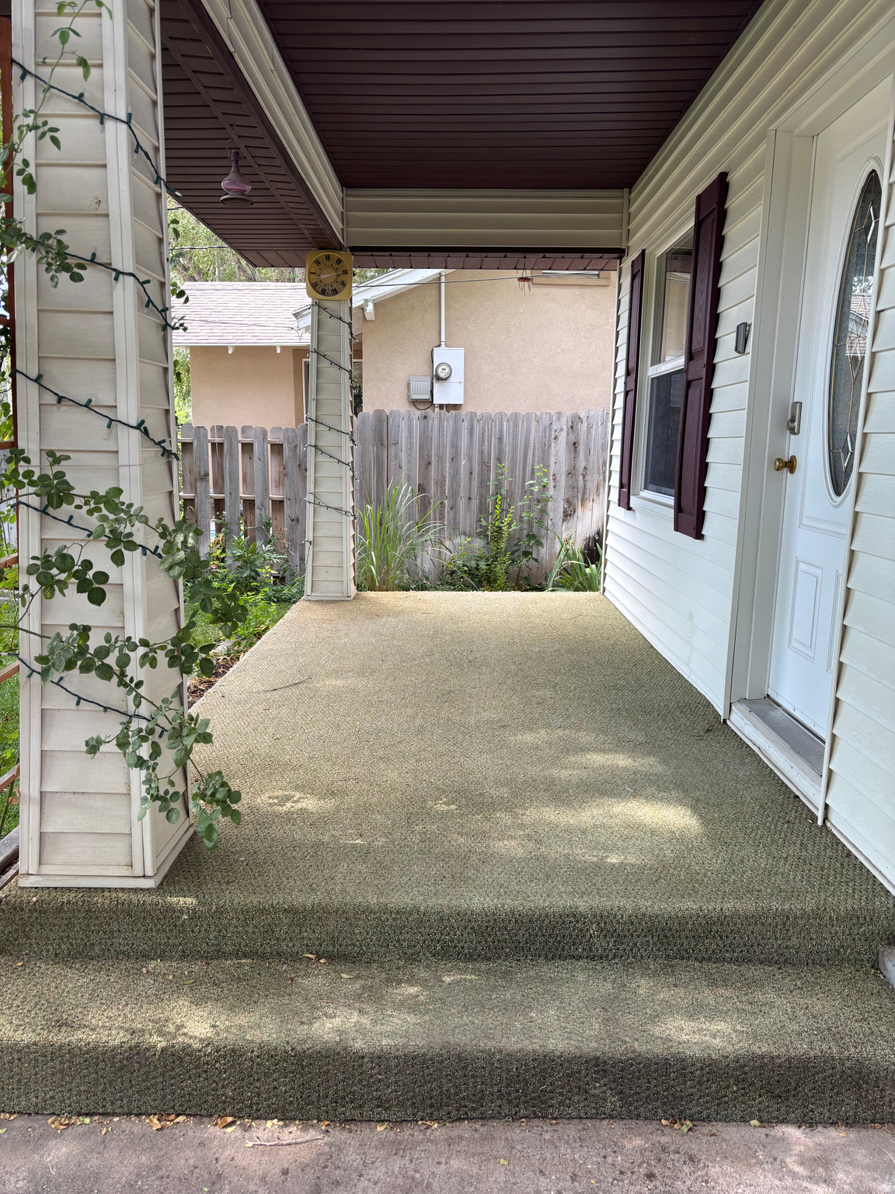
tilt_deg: -10.3
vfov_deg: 67.3
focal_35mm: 26
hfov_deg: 53.1
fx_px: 896
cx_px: 448
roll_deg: -1.6
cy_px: 597
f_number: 1.6
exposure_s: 1/171
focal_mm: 5.96
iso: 40
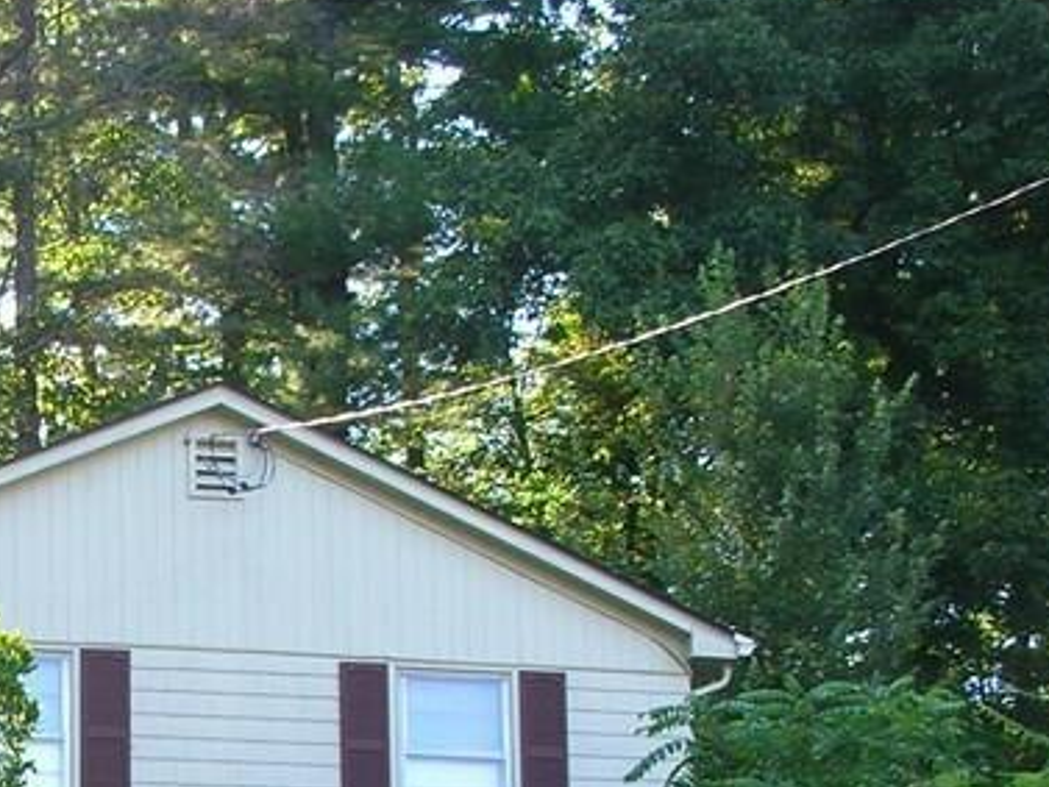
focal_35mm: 95
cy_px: 982
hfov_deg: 19.5
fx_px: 2880
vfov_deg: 15.0
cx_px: -200
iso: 50
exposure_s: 1/82.3
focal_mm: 5.8
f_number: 3
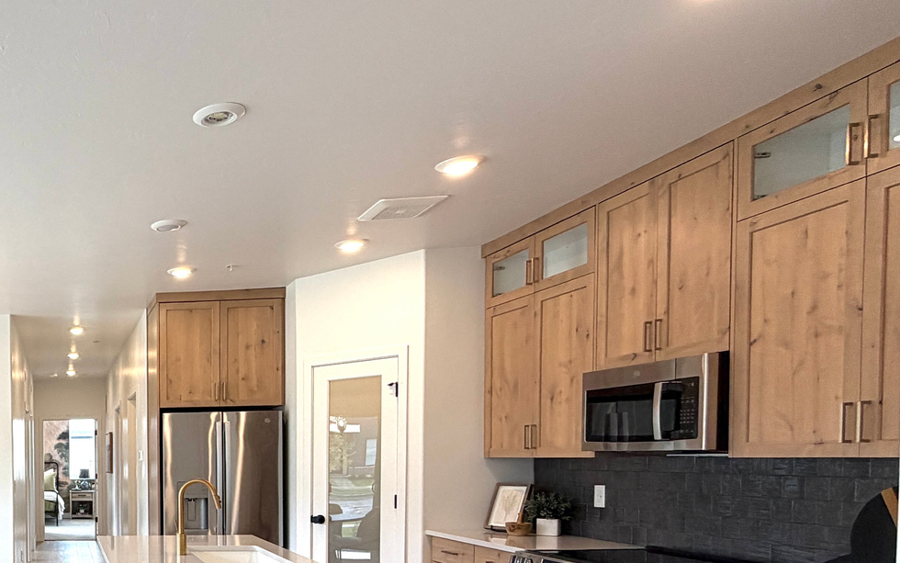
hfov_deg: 48.2
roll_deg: +1.0
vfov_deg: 38.4
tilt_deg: -2.0
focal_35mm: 31
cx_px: -35
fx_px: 761
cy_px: 484
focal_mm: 2.22
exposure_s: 1/120
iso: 50
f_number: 2.2
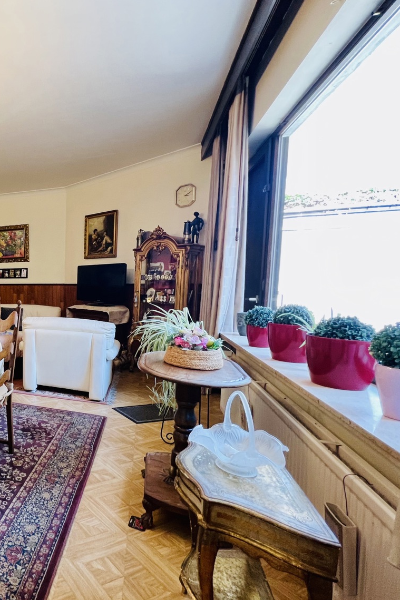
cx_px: -6
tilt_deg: -4.0
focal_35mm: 19
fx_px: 317
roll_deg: +1.5
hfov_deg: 50.9
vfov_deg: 86.9
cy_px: 313
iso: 125
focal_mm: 1.57
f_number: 1.8
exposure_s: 1/50
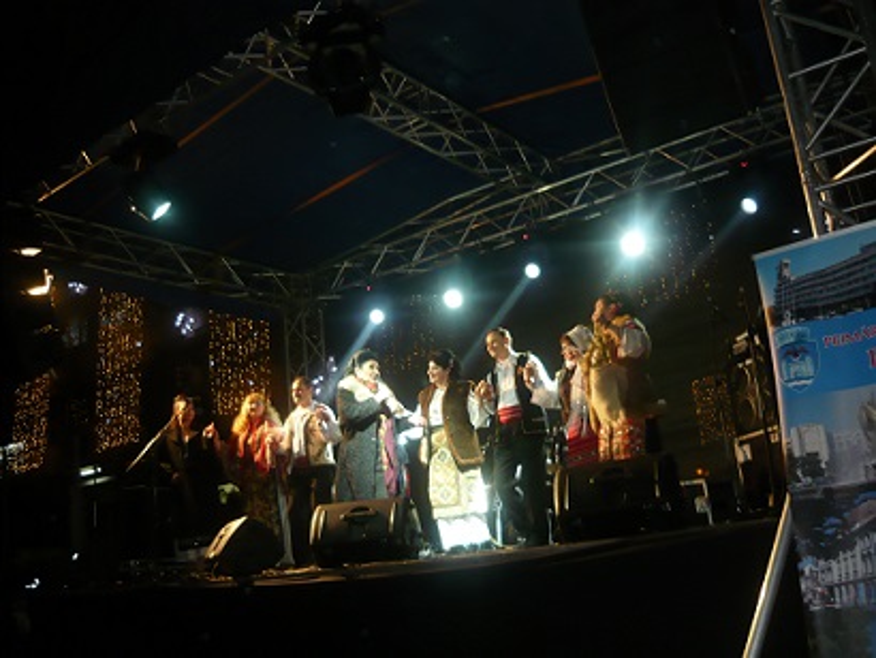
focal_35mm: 33
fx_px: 836
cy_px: 329
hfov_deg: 55.3
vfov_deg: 43.0
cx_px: 438
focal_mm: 5.5
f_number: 2.8
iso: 200
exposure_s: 1/30
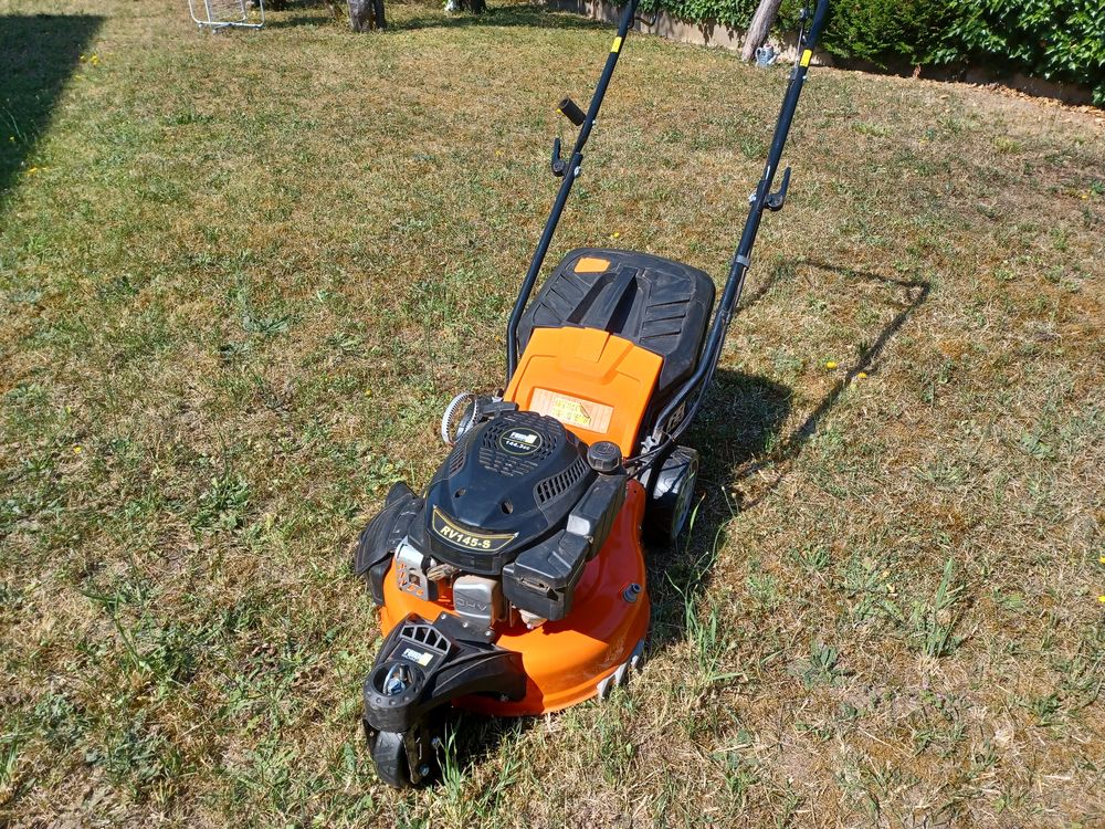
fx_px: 798
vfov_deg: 54.9
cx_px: 552
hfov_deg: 69.4
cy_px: 414
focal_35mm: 25
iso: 32
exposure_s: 1/322
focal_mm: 4.6
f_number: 1.8
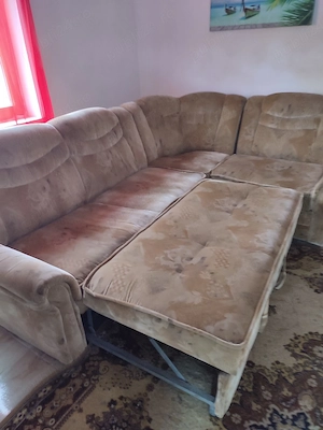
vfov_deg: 69.4
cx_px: 162
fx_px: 311
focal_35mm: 25
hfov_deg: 54.9
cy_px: 215
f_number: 1.9
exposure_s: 1/20
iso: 310
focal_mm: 6.04
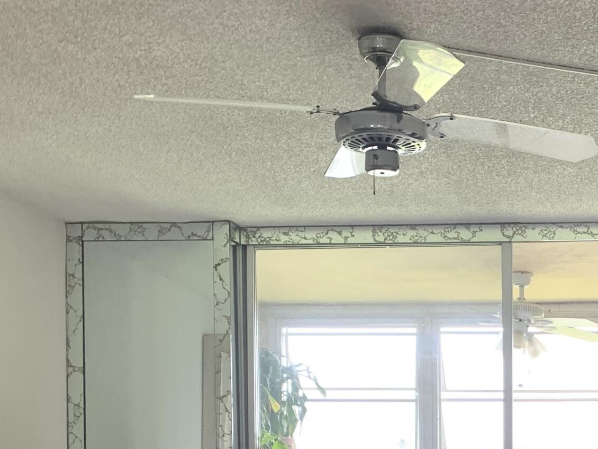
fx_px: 1192
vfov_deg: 19.6
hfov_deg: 26.8
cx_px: 586
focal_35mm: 69
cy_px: 585
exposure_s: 1/121
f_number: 1.8
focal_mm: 4.25
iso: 64
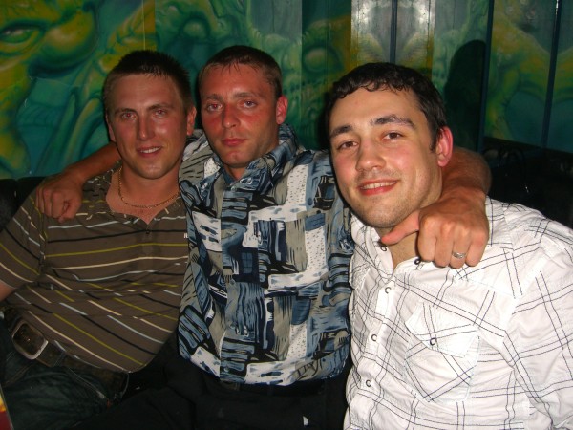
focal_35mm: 38
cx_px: 286
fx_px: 629
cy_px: 215
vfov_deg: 37.7
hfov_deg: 49.0
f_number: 2.8
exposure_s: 1/60
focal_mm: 7.9
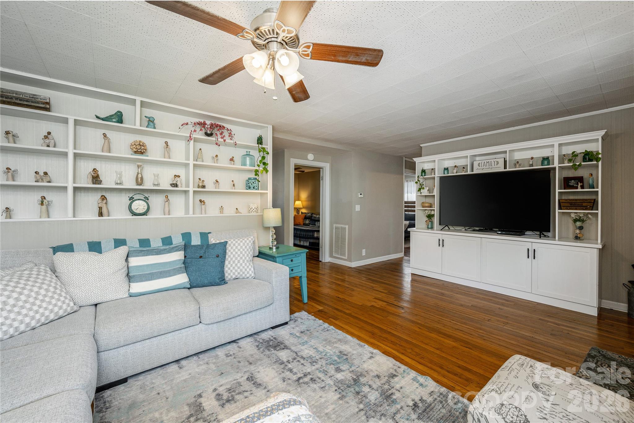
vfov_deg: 81.3
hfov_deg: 104.2
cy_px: 212
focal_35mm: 14
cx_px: 317
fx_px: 247
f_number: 7.1
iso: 320
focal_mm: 14
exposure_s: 1/100
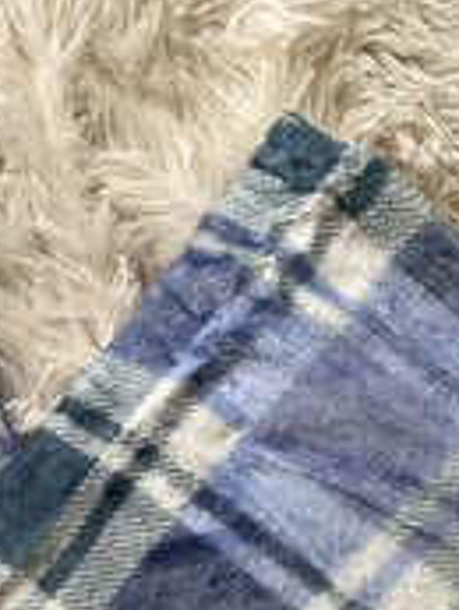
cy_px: 404
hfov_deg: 18.0
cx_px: 0
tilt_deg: -82.7
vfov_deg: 24.3
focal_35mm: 80
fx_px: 1413
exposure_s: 1/63
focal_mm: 5.1
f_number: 1.6
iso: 125
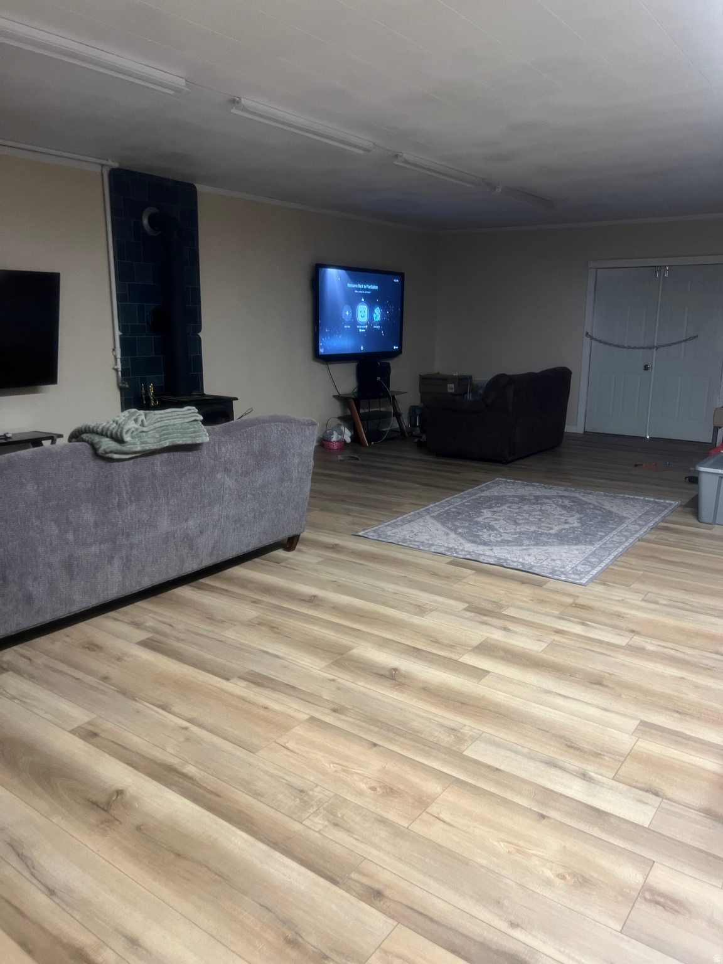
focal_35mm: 26
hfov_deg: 53.1
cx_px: 362
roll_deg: +2.0
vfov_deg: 67.3
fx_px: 724
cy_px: 482
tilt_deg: -8.6
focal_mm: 5.7
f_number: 1.5
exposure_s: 1/60
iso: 250
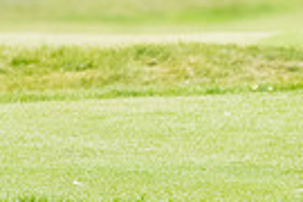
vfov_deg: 0.8
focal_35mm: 1671
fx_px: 14063
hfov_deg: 1.2
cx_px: 588
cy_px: -205
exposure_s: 1/1250
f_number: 5.6
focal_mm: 260
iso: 2000
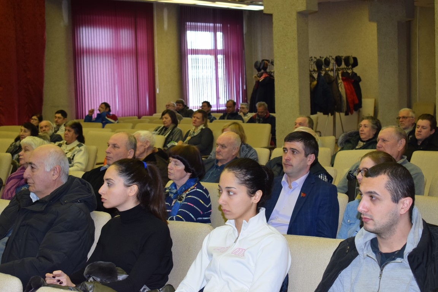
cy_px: 146
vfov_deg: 20.2
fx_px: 821
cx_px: 219
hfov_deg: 29.9
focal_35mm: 68
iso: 800
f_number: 5.3
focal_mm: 45
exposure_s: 1/125
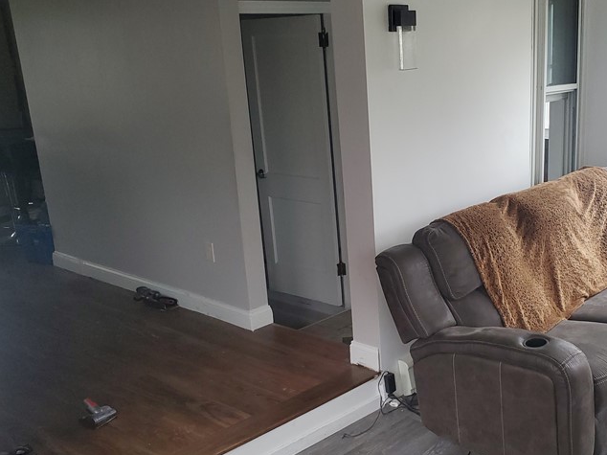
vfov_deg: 34.1
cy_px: 289
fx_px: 736
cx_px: 443
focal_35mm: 42
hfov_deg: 43.6
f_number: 2.4
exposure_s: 1/50
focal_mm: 4.3
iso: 100
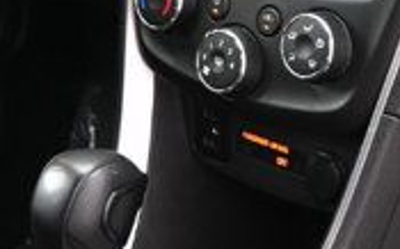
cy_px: 91
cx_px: 512
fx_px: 1753
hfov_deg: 12.6
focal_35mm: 161
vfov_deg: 8.1
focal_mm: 18
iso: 720
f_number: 3.5
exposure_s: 1/125
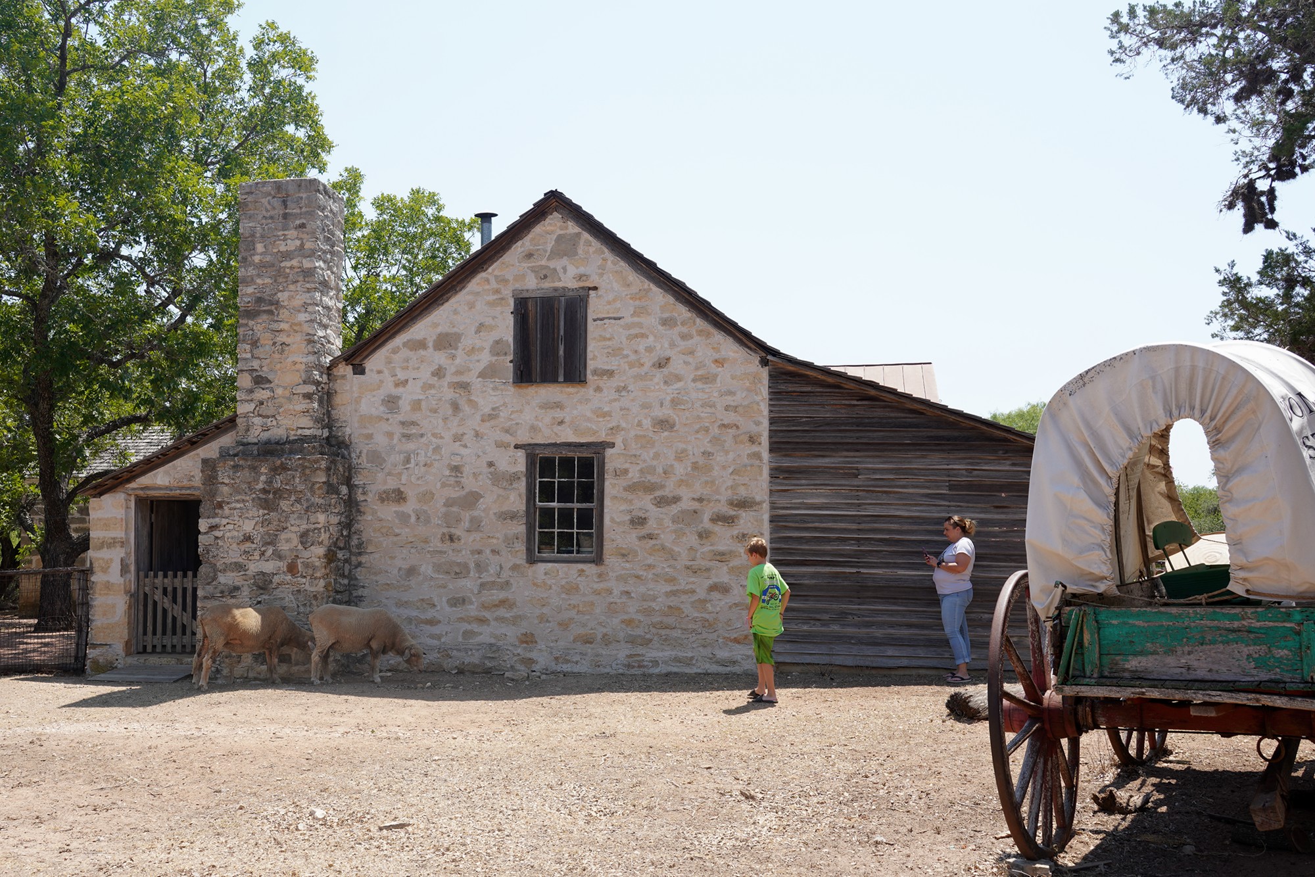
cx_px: 658
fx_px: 1169
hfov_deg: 58.7
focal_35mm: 32
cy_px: 438
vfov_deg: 41.1
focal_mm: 32
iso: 100
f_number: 10
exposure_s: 1/100
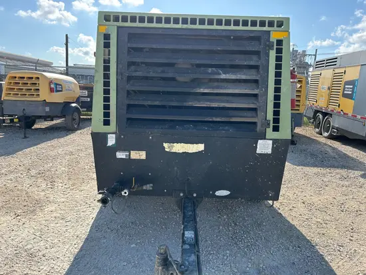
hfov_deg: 67.3
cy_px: 138
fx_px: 275
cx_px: 183
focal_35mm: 26
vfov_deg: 53.1
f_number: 1.5
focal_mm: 5.7
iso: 50
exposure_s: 1/2353
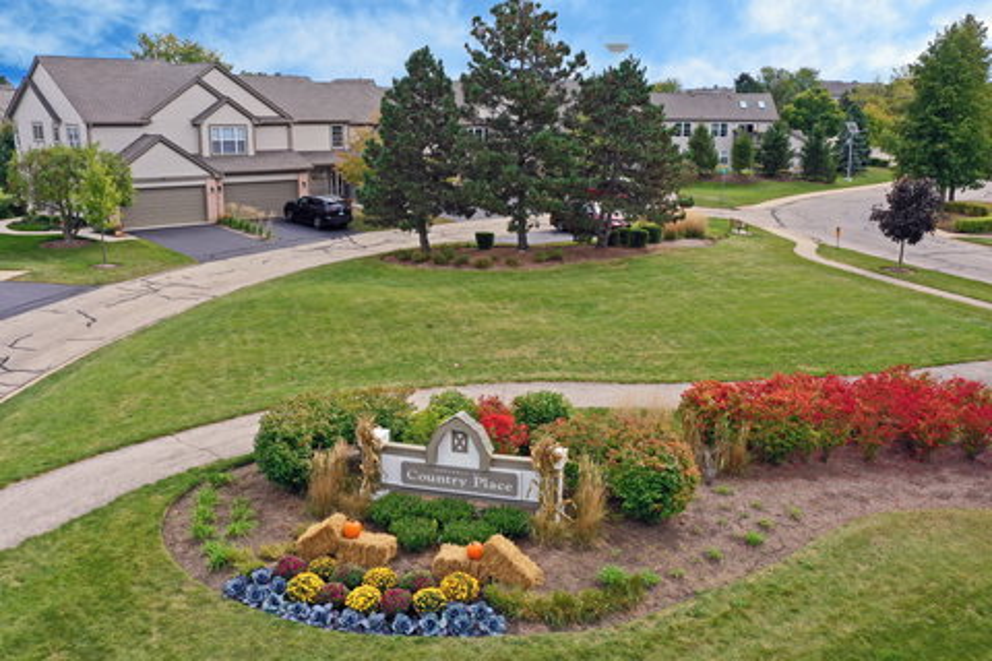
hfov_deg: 65.5
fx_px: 771
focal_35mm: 28
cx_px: 496
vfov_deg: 46.4
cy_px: 330
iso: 100
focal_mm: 10.26
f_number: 9
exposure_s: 1/120
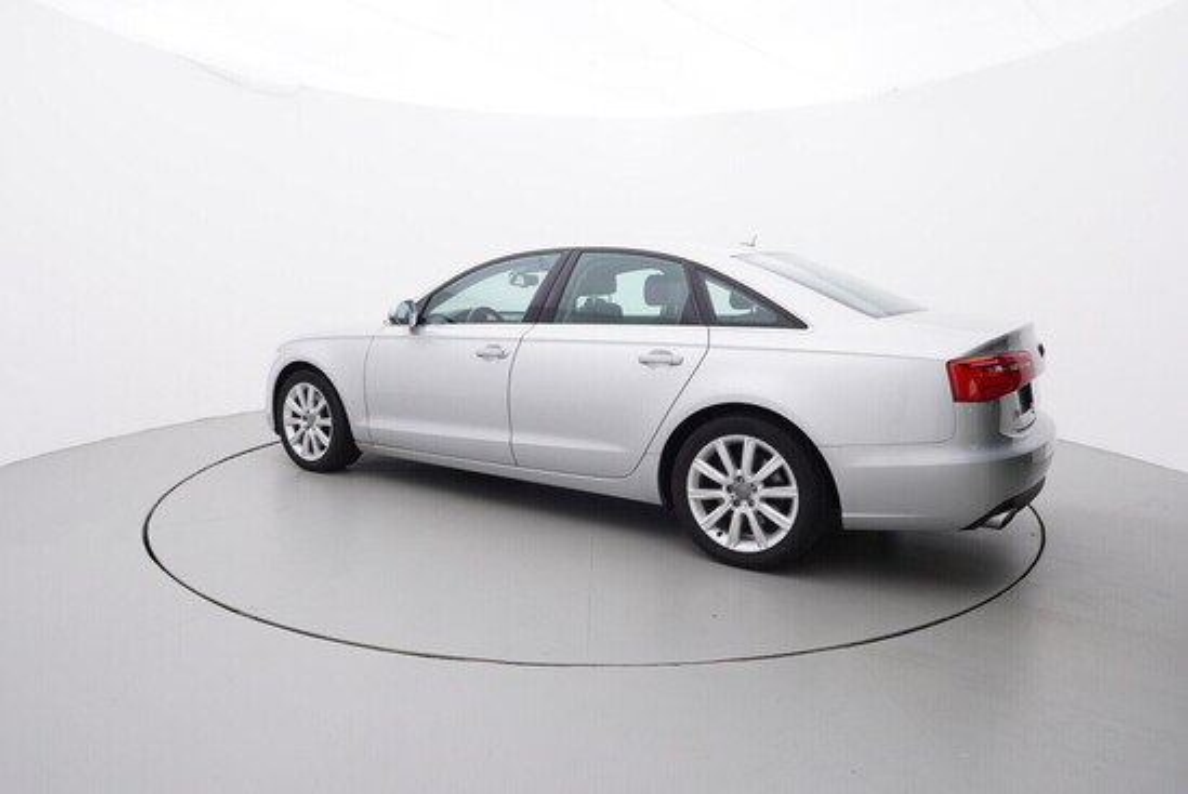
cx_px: 594
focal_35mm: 22
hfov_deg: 77.3
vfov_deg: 56.2
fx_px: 743
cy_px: 397
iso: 200
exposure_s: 1/80
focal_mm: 15
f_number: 5
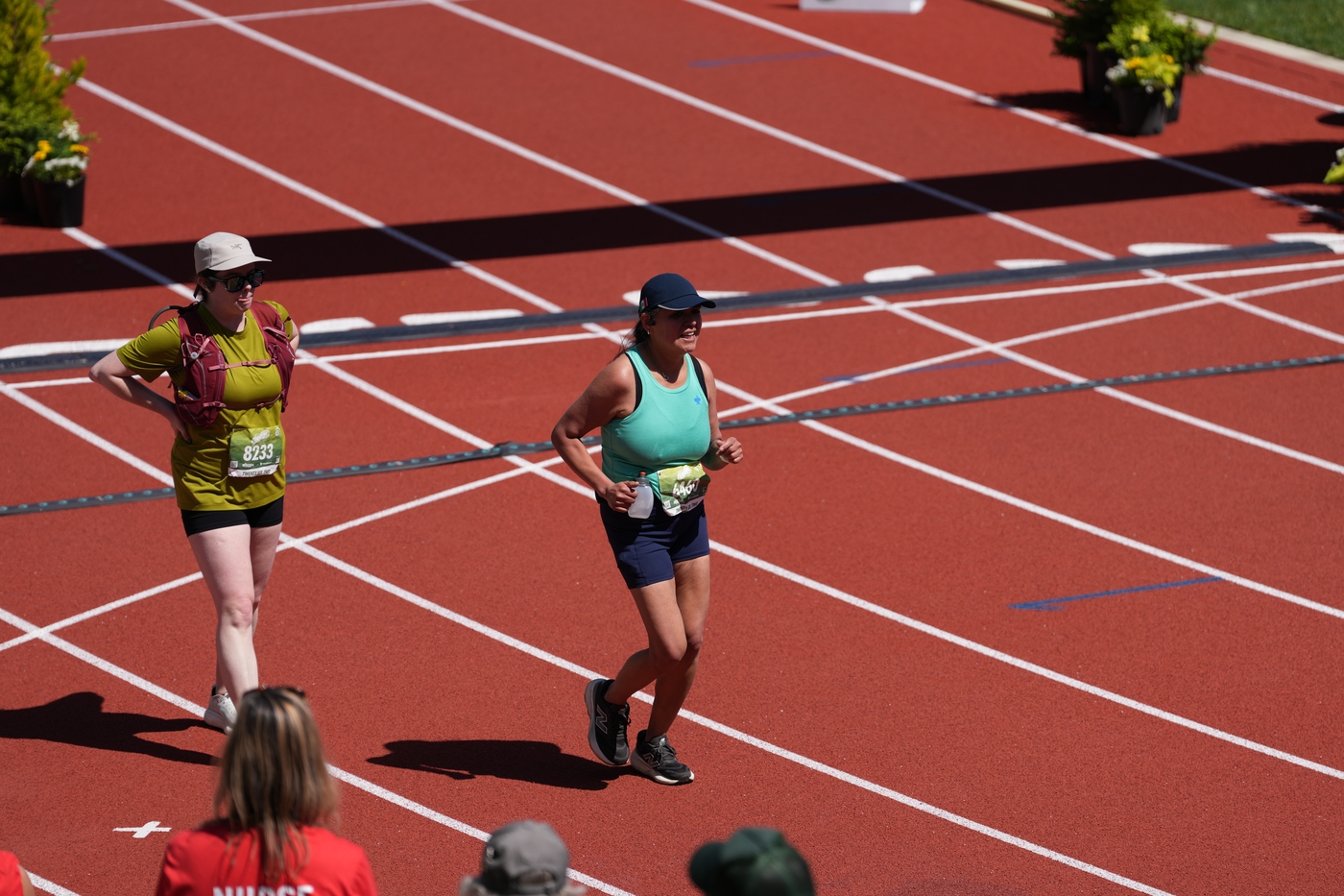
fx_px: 7465
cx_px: 672
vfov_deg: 6.9
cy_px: 448
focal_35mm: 200
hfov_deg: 10.3
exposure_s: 1/2000
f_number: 3.2
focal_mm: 200
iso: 100
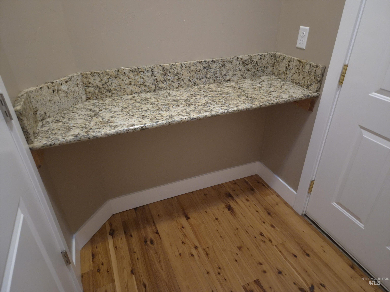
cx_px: 195
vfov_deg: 58.9
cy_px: 146
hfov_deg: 73.9
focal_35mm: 23
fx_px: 259
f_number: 1.8
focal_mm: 5.4
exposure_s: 1/24
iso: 500
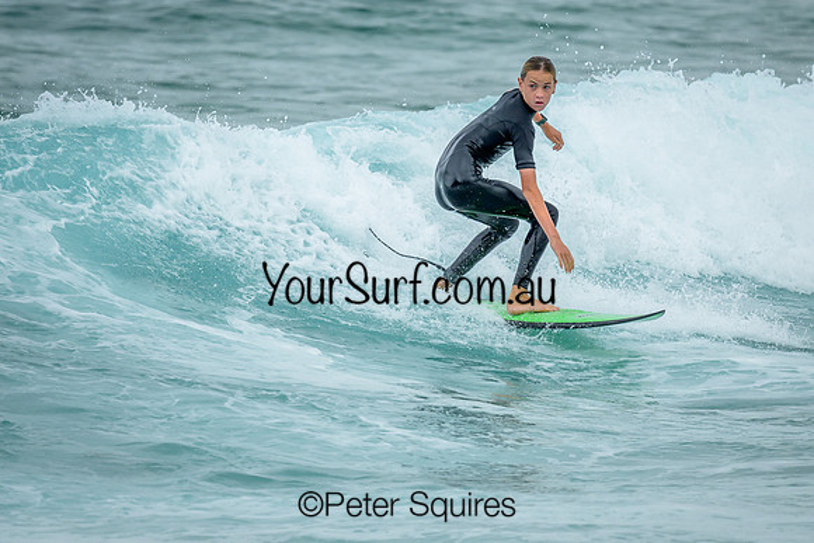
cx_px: 363
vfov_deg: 1.3
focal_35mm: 1096
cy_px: 287
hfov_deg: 1.9
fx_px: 24779
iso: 250
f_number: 6.3
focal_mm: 800
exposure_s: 1/2000
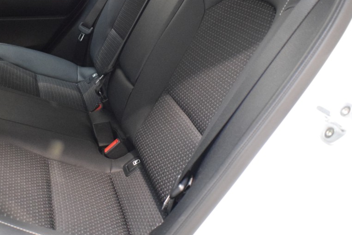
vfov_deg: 25.5
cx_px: 110
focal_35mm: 53
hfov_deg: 37.0
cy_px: 100
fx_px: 518
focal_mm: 18
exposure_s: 1/60
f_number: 3.5
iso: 3600
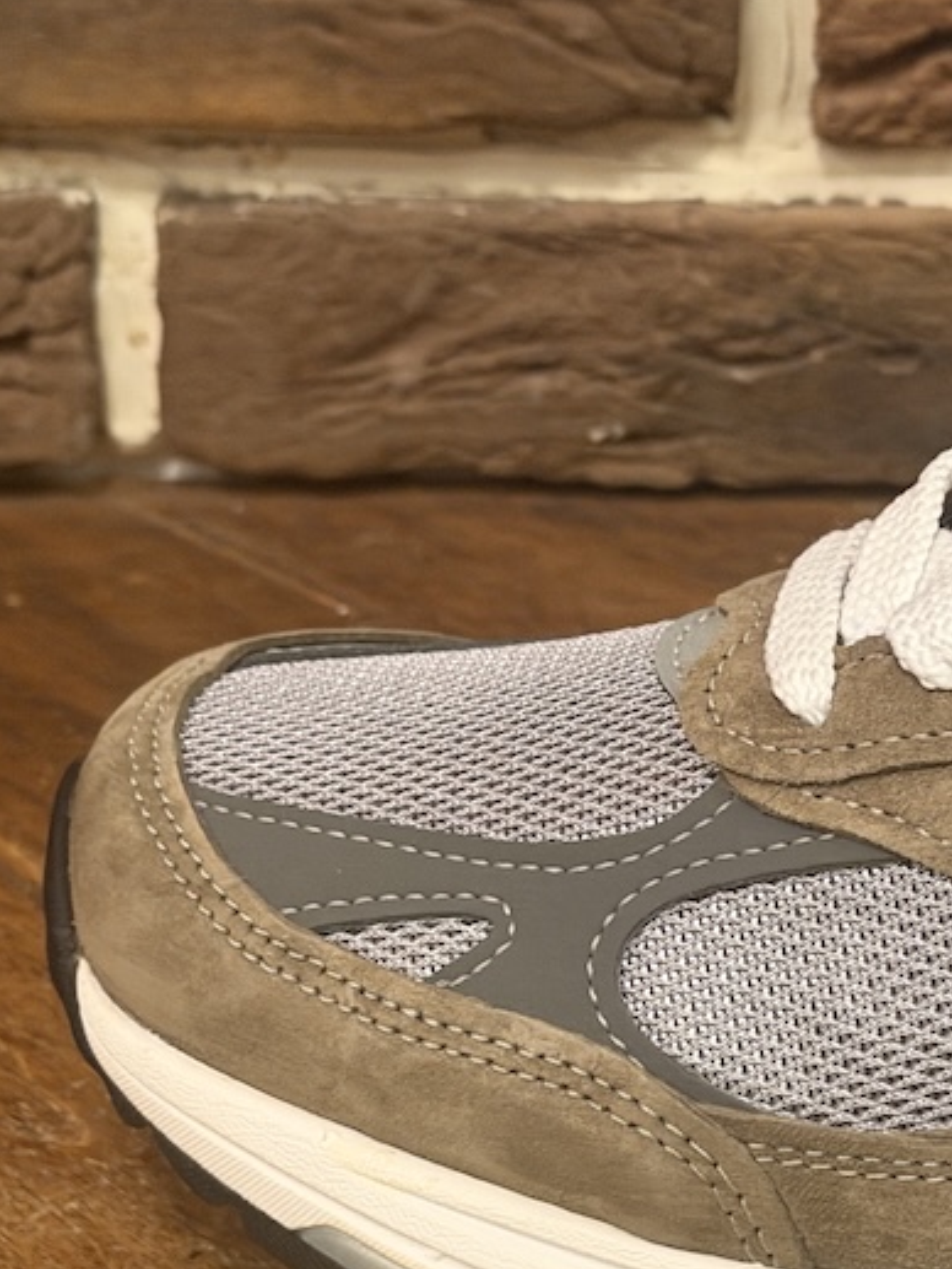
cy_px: 816
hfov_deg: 14.9
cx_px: 542
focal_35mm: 99
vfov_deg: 19.8
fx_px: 3629
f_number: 1.78
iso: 500
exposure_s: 1/30
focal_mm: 6.76
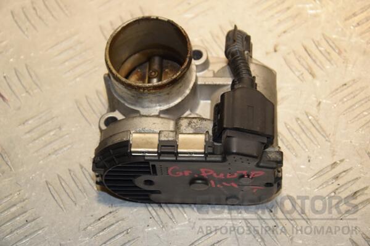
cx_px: 185
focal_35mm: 112
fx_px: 1156
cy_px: 123
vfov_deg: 12.2
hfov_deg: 18.2
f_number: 6.3
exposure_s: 1/200
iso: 800
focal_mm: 75
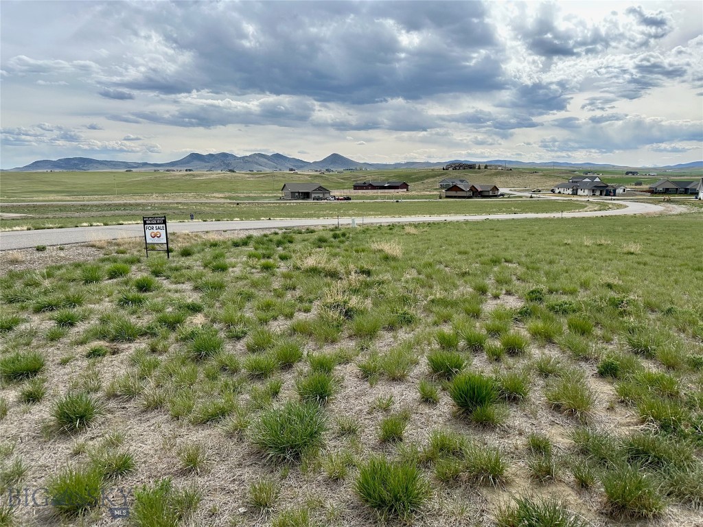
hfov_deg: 71.6
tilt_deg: -10.4
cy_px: 264
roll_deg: +0.9
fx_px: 487
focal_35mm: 24
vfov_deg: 56.8
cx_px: 352
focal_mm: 6.86
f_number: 1.78
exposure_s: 1/5525
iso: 80
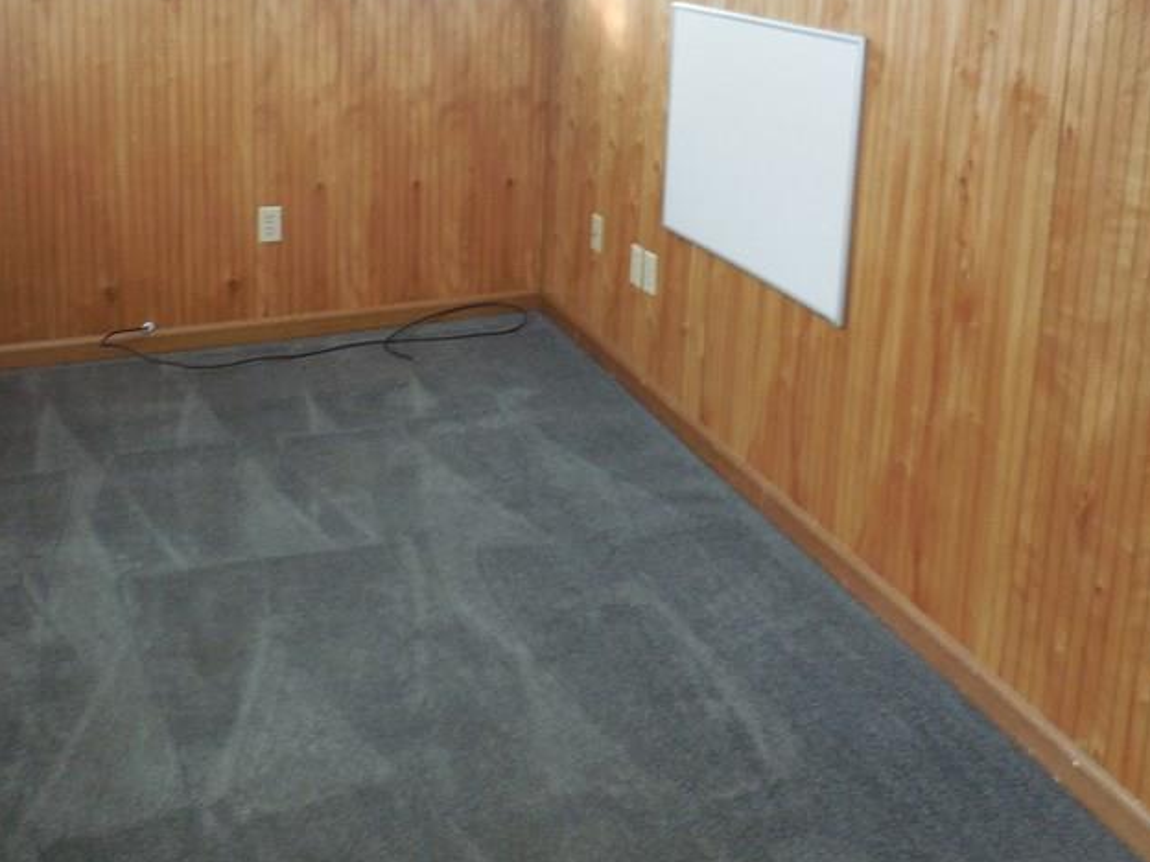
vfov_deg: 34.0
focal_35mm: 41
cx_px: 498
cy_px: 160
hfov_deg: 45.7
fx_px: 1362
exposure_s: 1/30
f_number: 3.1
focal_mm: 4.5
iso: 280
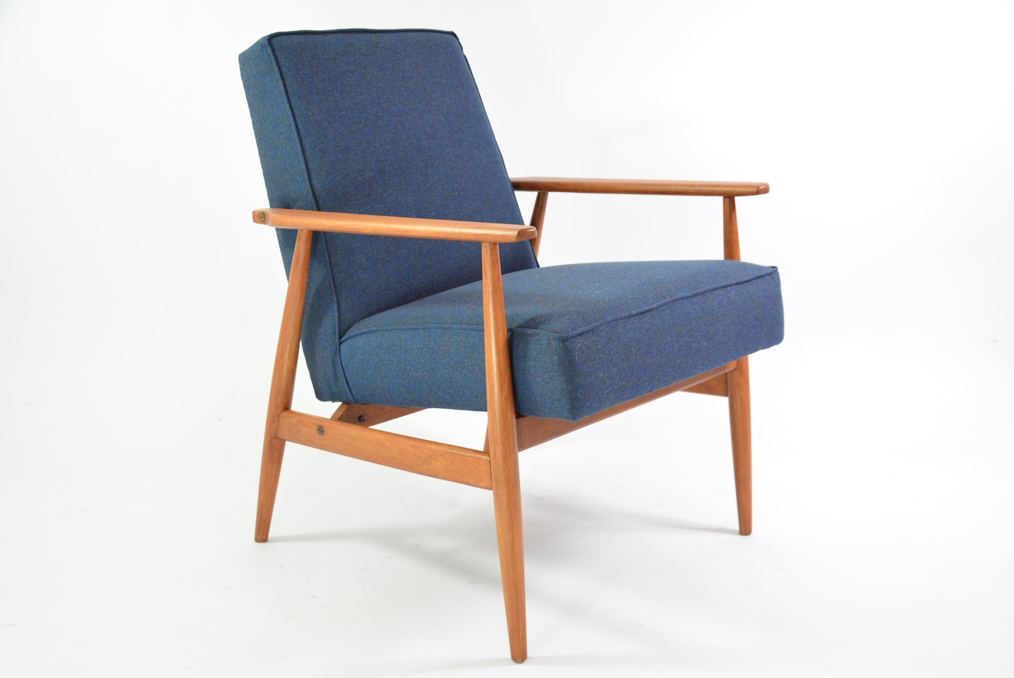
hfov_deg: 46.4
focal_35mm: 42
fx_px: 1184
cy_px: 339
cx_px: 507
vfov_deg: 31.9
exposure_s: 1/60
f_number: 5.6
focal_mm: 28
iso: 640
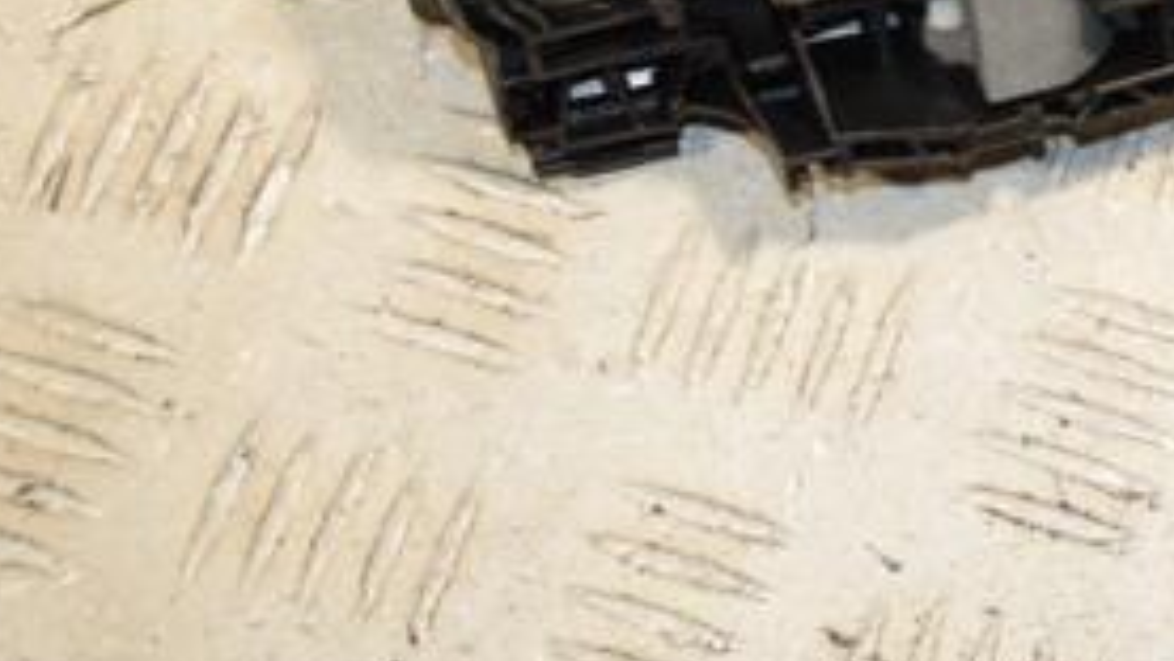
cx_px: 1204
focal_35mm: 153
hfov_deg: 13.8
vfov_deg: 7.9
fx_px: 4768
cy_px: -157
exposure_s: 1/200
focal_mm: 45
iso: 800
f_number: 6.3
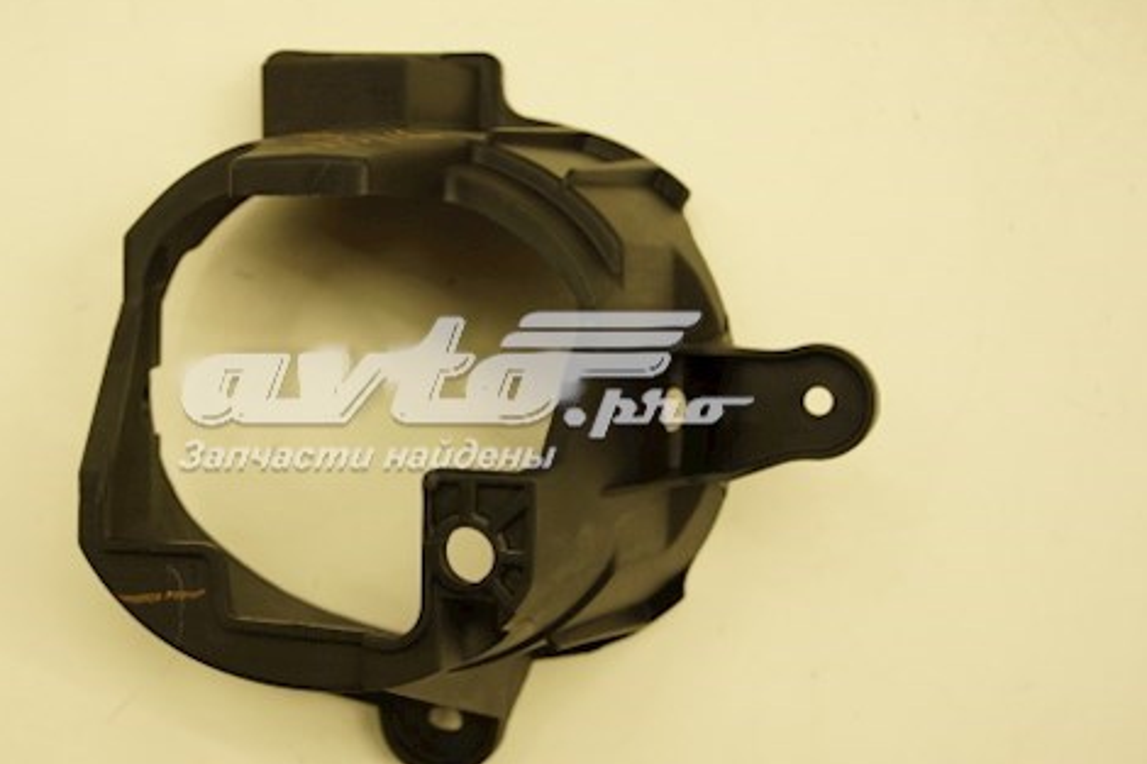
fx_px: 1561
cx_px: 459
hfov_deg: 40.2
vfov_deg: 27.5
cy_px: 386
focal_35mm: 49
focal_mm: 24
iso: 640
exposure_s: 1/60
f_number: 4
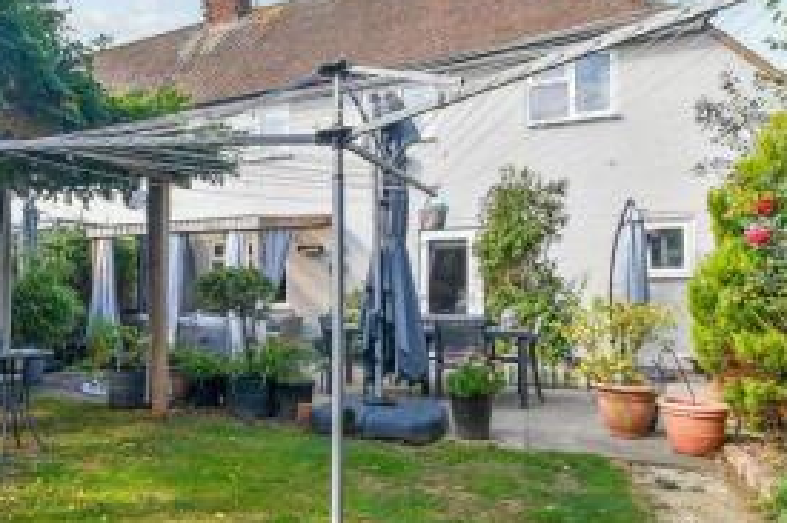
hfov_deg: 65.9
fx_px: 568
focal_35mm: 26
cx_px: 215
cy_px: 276
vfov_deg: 49.5
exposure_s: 1/125
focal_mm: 10
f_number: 8
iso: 160
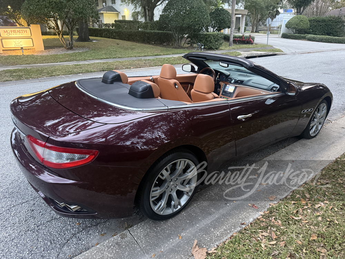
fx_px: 239
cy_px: 130
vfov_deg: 56.8
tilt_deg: -23.2
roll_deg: -1.7
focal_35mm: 24
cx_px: 172
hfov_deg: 71.6
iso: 800
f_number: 1.78
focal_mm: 6.76
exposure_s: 1/40
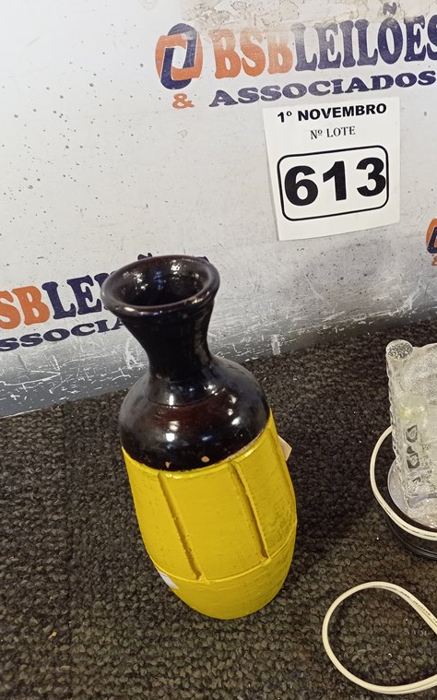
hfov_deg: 29.6
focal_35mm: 40
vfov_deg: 49.3
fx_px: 763
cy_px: 352
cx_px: 447
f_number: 1.79
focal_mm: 4.7
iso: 159
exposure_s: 1/120
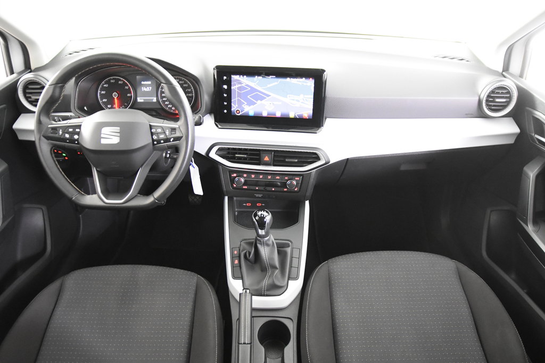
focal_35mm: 26
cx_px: 272
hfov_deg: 70.4
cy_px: 182
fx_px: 386
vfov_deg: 50.4
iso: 5000
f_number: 2.8
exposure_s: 1/25
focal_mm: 17
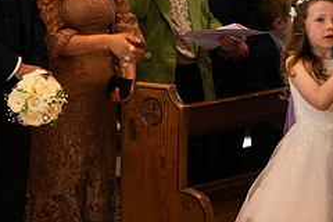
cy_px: -19
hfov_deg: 12.0
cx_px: -6
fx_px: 1563
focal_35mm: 169
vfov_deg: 8.1
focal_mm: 70
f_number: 3.5
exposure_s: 1/160
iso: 800
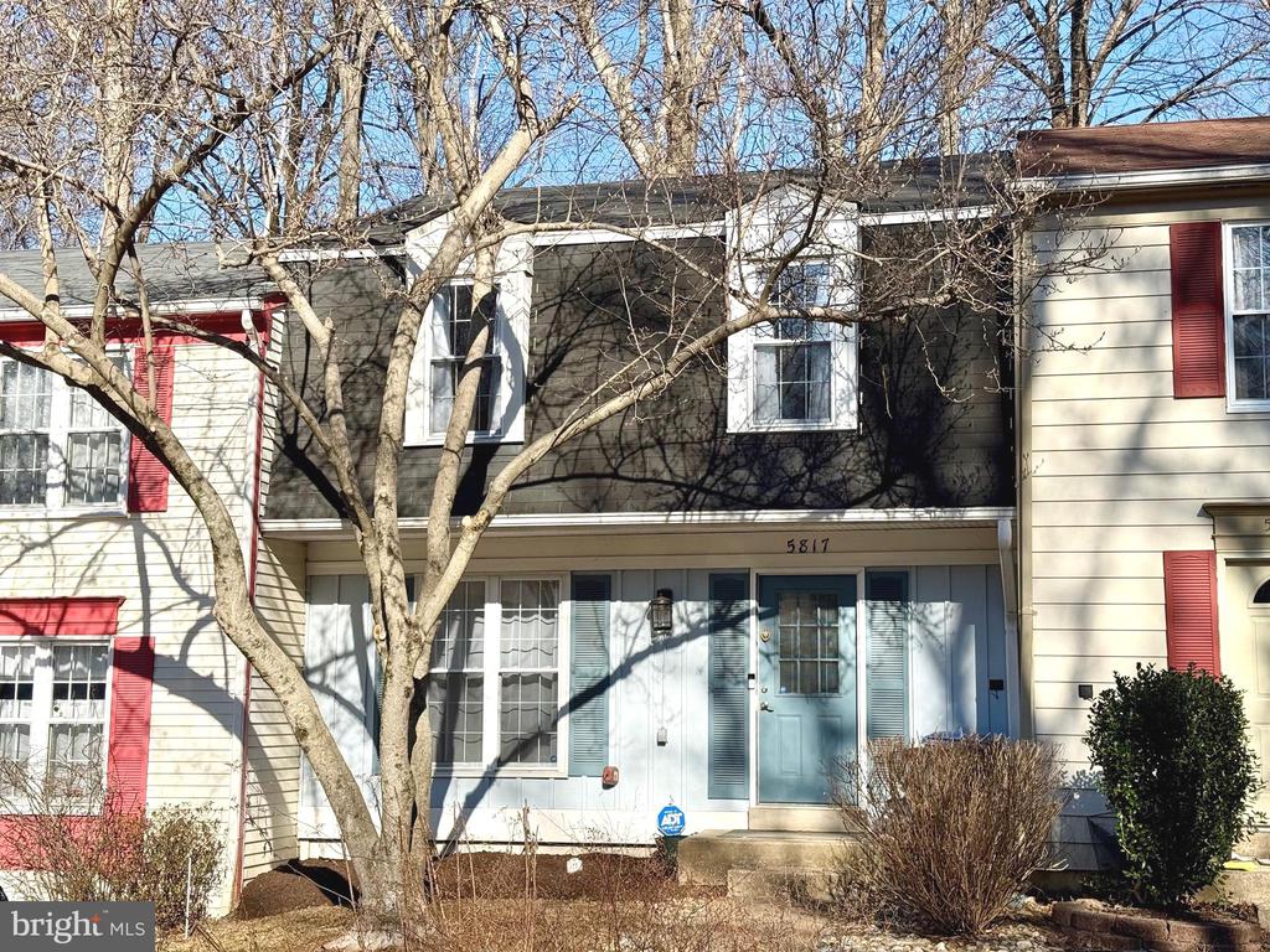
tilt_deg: +8.4
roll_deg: -0.8
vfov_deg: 30.3
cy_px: 476
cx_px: 635
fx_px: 1761
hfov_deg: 39.7
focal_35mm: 48
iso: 64
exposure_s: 1/3096
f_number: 1.78
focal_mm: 6.76
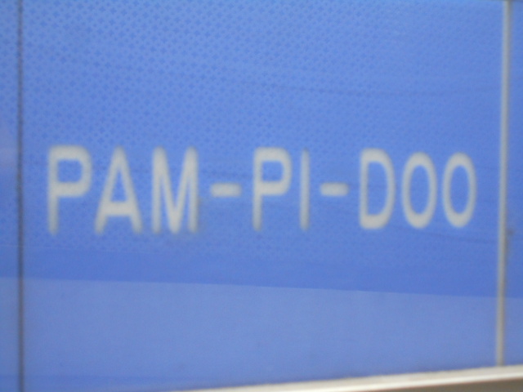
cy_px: 196
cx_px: 262
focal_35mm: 66
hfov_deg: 29.4
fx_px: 997
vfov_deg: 22.3
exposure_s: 1/8
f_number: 5.3
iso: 400
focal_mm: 11.6
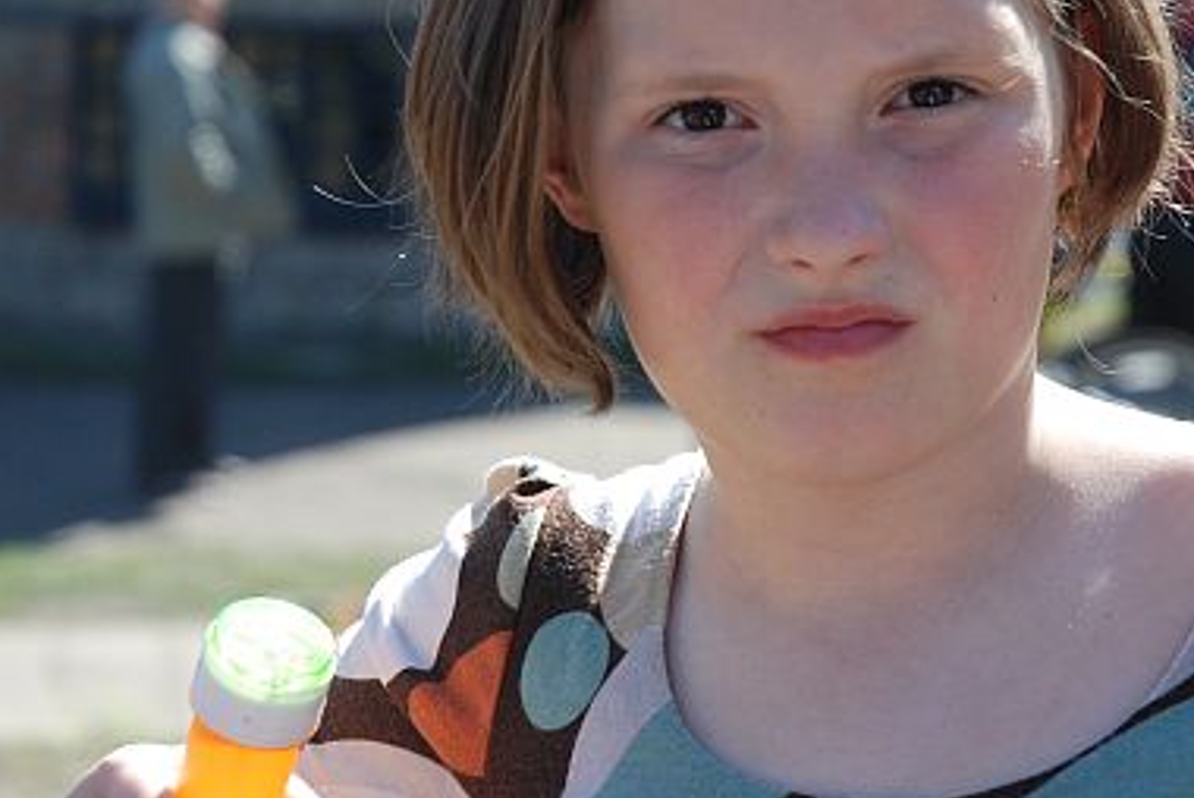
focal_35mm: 196
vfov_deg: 7.0
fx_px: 6505
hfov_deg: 10.5
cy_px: 262
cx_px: 641
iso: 200
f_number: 4.5
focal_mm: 62
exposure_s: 1/320
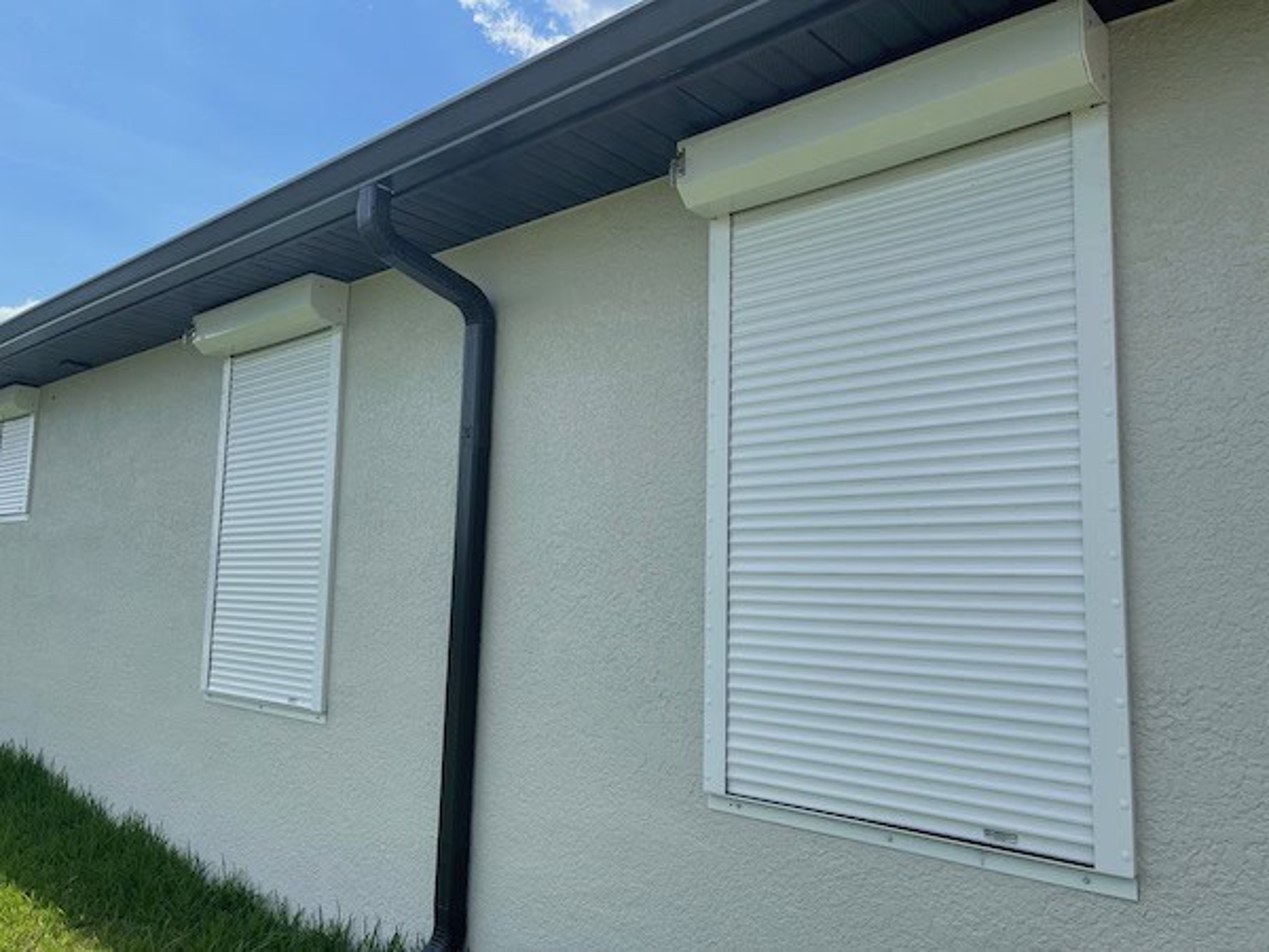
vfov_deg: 53.1
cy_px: 476
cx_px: 634
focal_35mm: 26
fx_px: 953
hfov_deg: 67.3
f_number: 1.6
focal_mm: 5.1
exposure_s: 1/3922
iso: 32
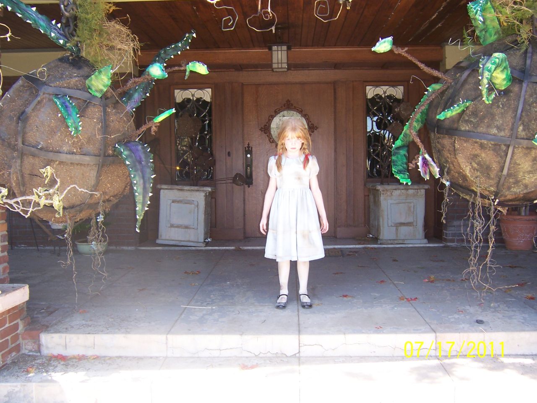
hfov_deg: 55.4
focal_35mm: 33
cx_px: 268
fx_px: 512
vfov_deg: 42.9
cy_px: 202
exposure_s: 1/60
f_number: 3.4
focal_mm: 5.5
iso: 80
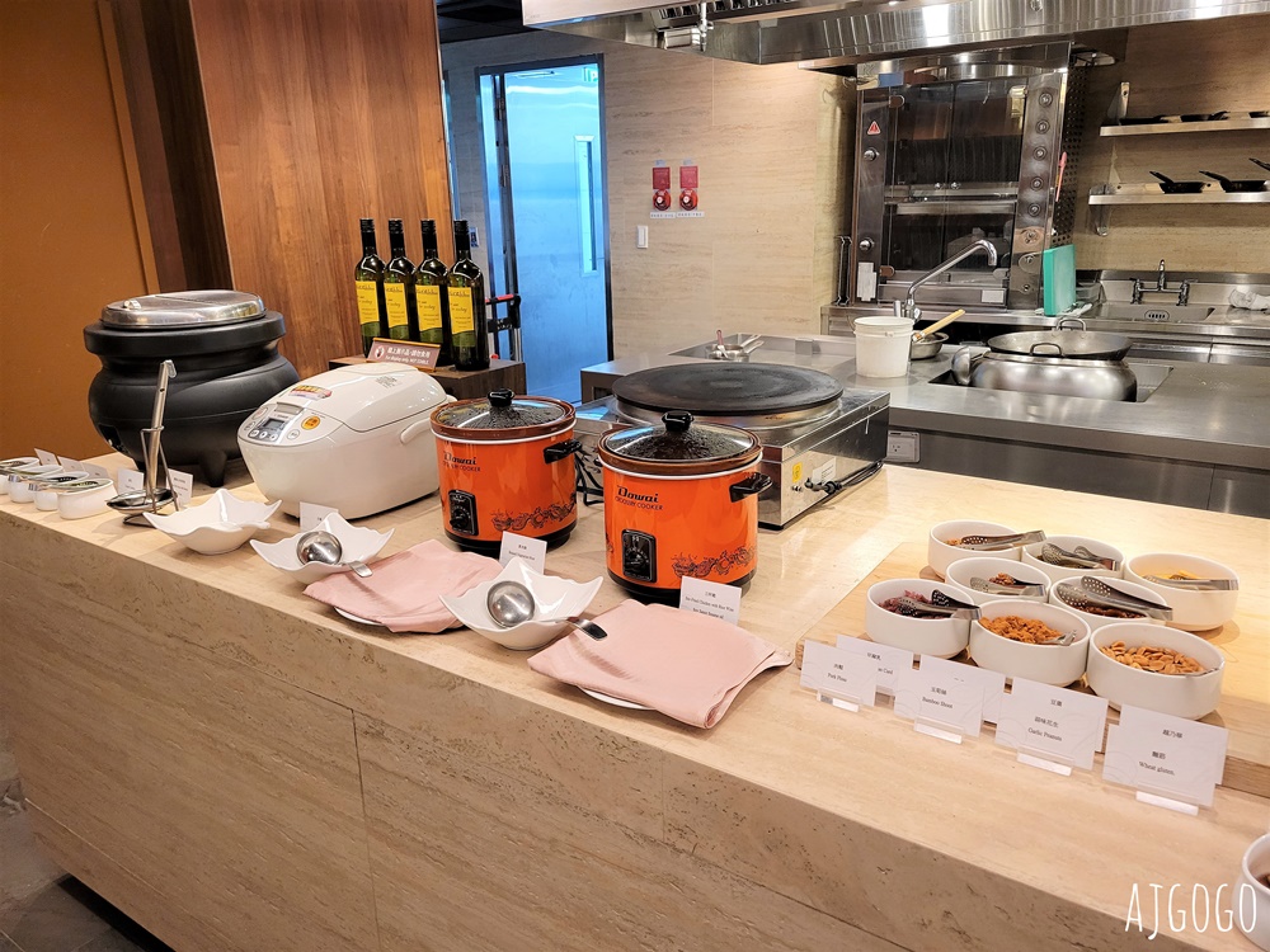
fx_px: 954
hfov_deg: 67.3
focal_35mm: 26
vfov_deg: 53.1
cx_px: 635
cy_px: 476
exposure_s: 1/120
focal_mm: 5.4
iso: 320
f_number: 1.8
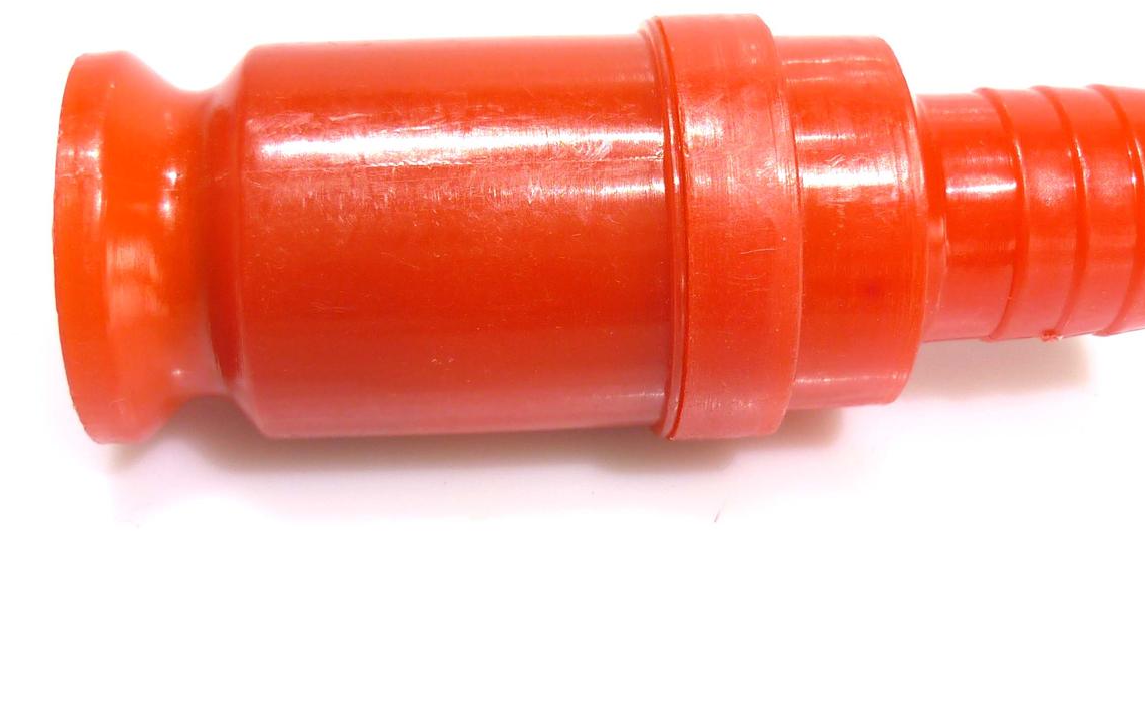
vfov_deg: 26.1
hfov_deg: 41.0
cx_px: 597
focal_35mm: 49
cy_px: 218
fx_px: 1529
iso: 80
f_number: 2.8
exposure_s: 1/60
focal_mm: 5.5
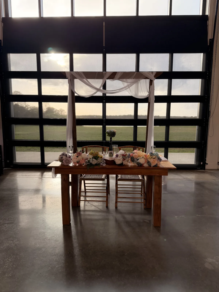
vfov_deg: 71.6
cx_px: 110
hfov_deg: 56.8
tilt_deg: -8.2
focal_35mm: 24
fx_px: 202
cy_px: 146
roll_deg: -0.4
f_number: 1.78
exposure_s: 1/211
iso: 160
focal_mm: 6.76
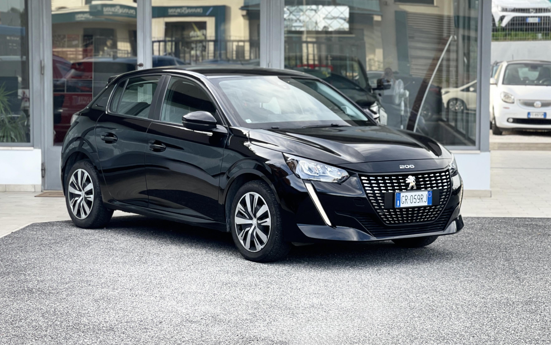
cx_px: 264
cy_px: 173
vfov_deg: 16.7
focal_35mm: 78
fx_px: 1171
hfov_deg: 26.5
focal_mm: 7.5
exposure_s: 1/121
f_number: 2.2
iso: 32
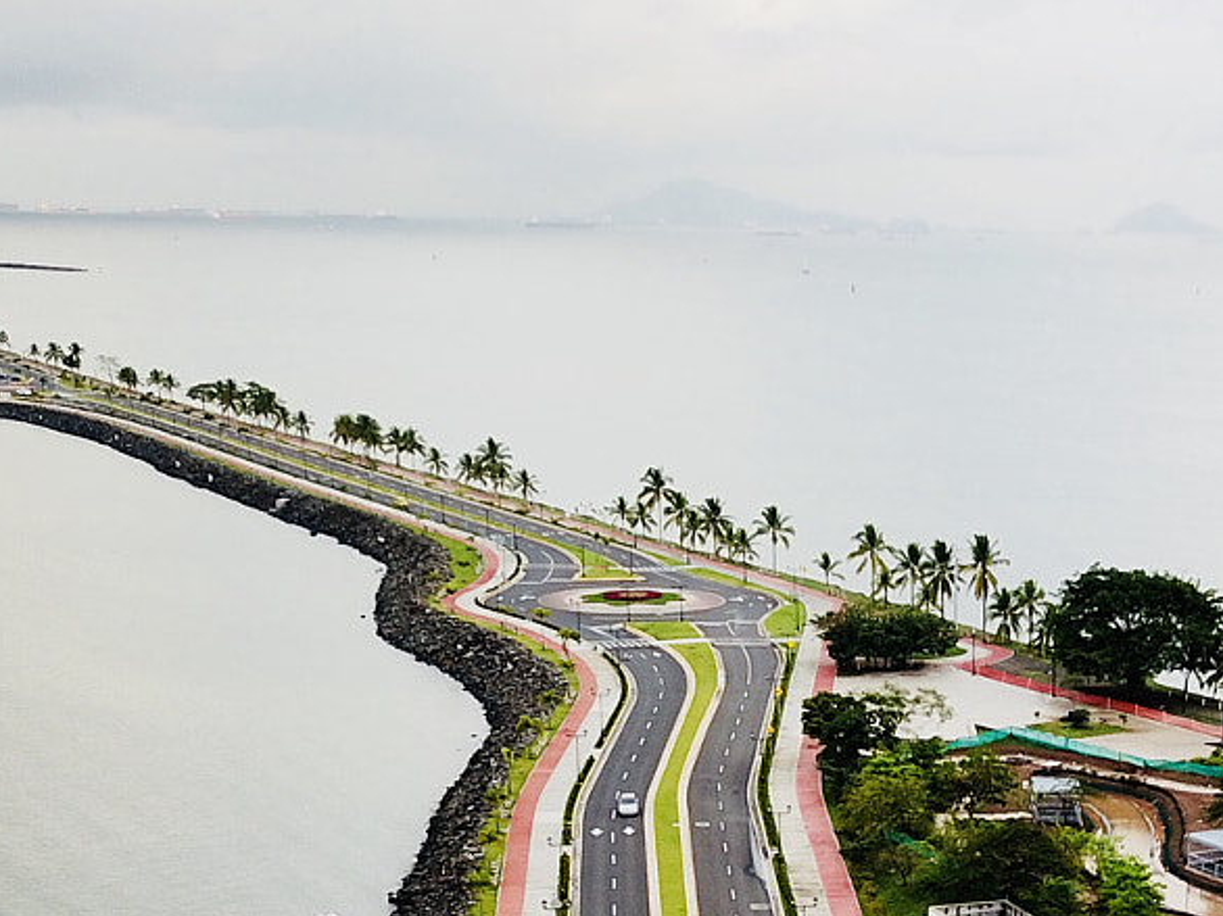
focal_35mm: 71
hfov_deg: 26.6
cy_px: 1033
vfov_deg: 19.7
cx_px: 1081
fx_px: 2507
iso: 100
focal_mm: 4.73
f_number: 2.2
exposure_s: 1/117
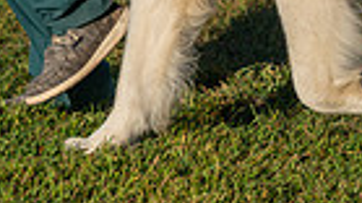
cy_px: -275
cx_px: 177
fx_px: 3223
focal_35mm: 336
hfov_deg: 6.4
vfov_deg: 3.6
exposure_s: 1/1250
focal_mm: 77
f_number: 4.5
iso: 100
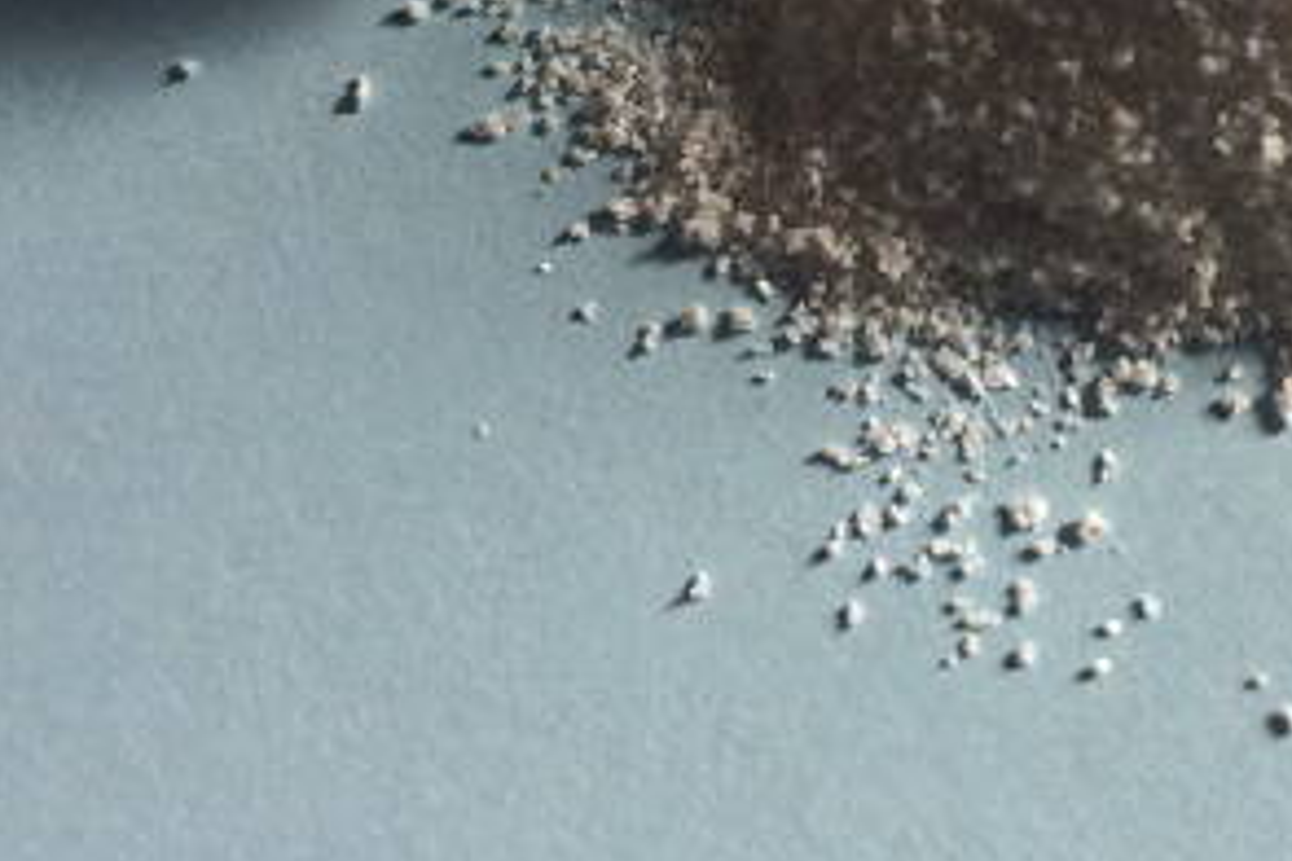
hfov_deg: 23.9
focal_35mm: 82
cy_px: -272
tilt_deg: -71.8
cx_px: 1244
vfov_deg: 15.8
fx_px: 2943
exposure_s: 1/651
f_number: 2.2
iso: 32
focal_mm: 4.15
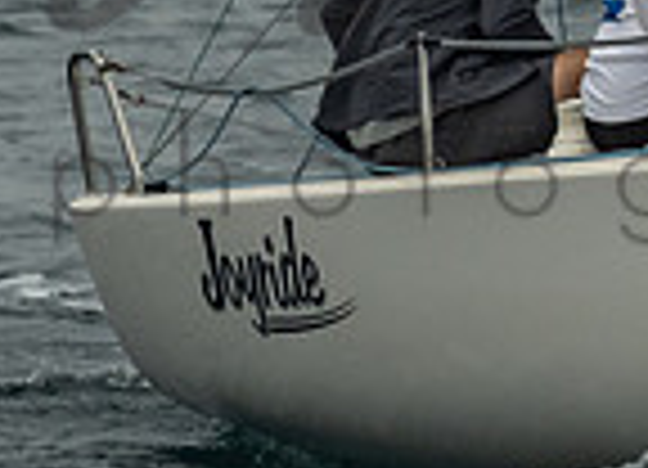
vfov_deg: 1.8
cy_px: -283
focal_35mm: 826
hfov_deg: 2.4
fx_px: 15259
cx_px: 1206
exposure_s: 1/3200
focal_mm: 165
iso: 800
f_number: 9
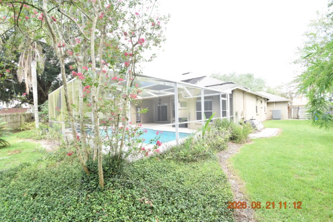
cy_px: 111
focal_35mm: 15
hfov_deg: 100.4
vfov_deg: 77.3
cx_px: 166
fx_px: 139
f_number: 6.7
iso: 400
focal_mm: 10
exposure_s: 1/180
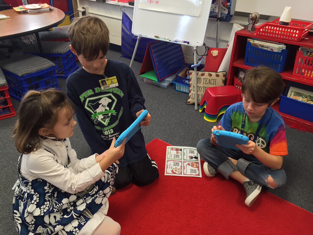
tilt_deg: -32.2
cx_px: 156
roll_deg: -0.7
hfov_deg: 61.7
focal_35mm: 29
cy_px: 118
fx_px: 262
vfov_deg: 48.2
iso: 100
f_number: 2.2
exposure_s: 1/30
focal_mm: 4.15
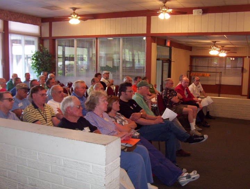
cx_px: 125
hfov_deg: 51.2
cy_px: 94
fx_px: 261
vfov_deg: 39.8
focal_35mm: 36
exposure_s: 1/30
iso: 140
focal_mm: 5.54
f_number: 2.76
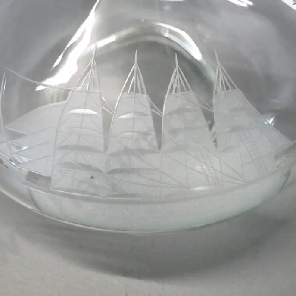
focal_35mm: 58
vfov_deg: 29.6
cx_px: 139
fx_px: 561
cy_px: 150
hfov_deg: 29.5
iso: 3200
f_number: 4.7
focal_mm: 22
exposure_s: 1/160
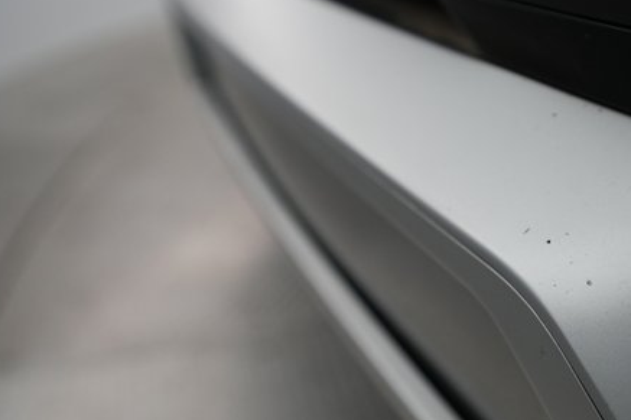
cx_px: 446
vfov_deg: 32.6
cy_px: 205
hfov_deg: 46.3
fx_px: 718
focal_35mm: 41
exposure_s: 1/80
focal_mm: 28
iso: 1600
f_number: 4.5
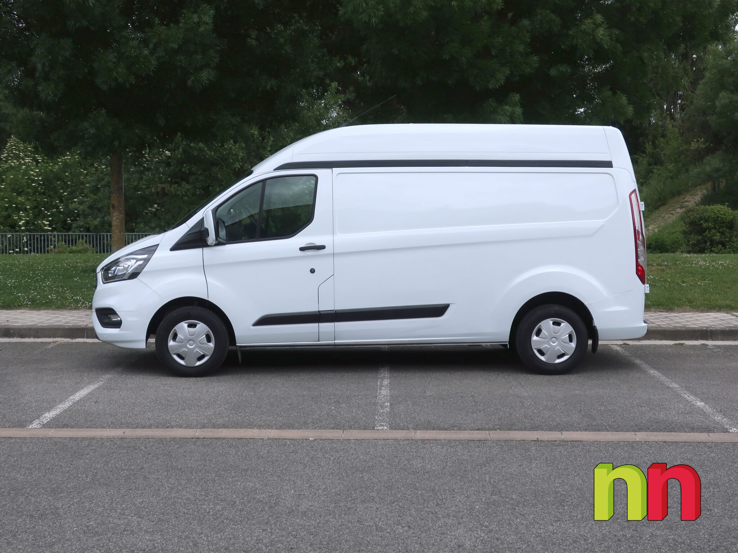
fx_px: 512
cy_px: 276
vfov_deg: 56.8
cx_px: 369
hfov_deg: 71.6
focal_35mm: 24
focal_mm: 6.86
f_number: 1.8
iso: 80
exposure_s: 1/3200
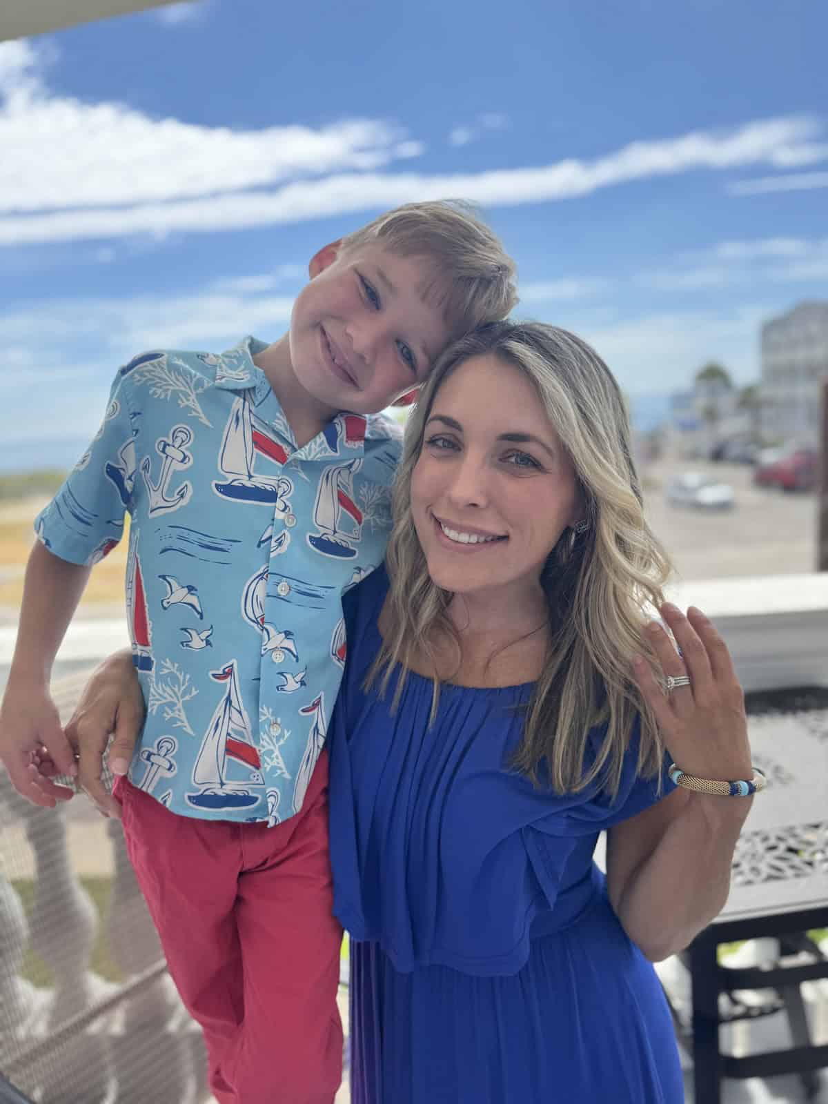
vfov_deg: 71.6
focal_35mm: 24
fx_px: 765
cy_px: 552
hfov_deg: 56.8
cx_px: 414
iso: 80
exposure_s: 1/1131
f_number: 1.8
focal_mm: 6.8
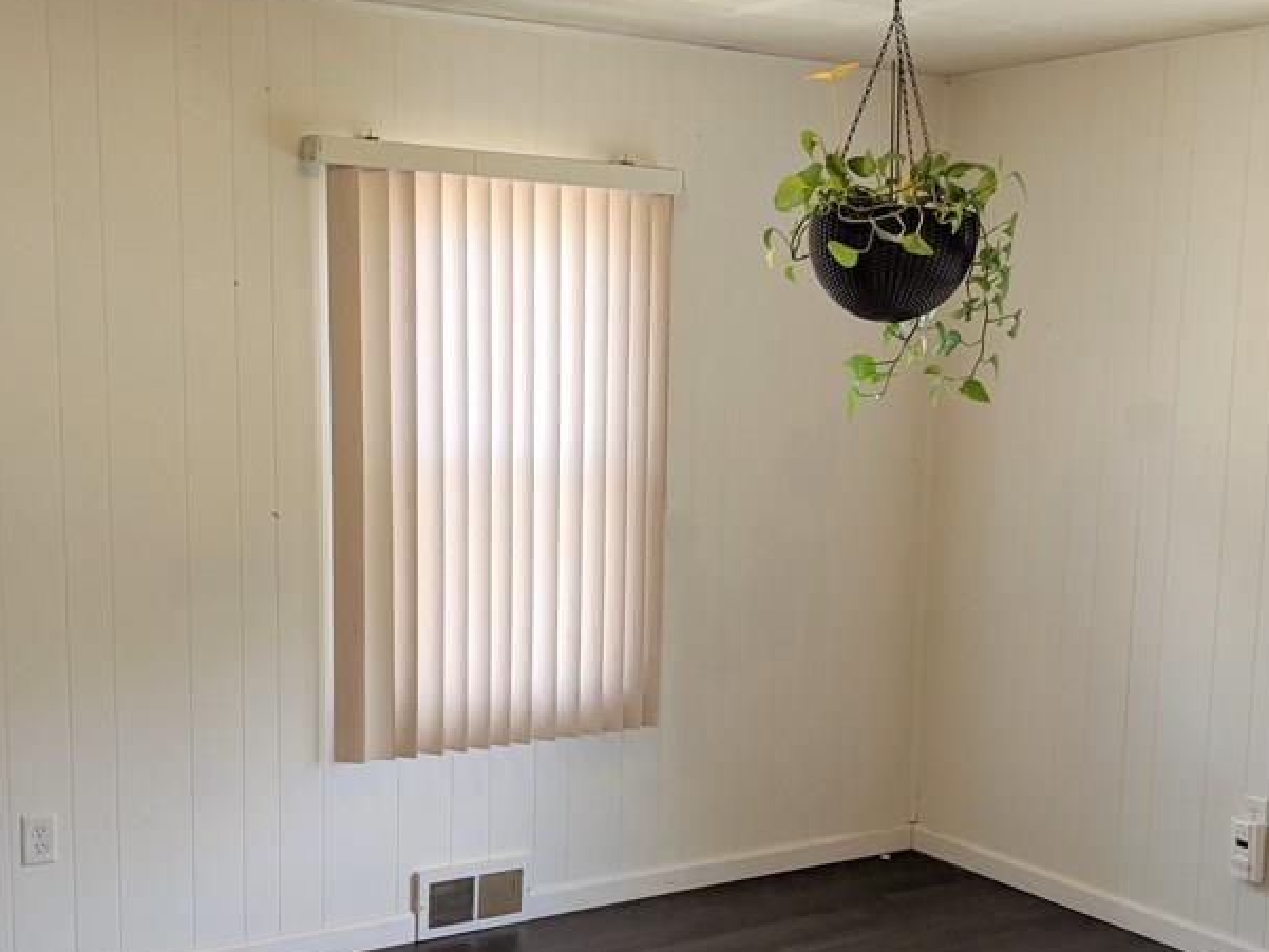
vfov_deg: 31.3
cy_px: 627
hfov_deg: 41.2
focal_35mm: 46
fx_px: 1687
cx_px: 690
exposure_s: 1/210
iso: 49
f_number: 1.8
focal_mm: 4.44
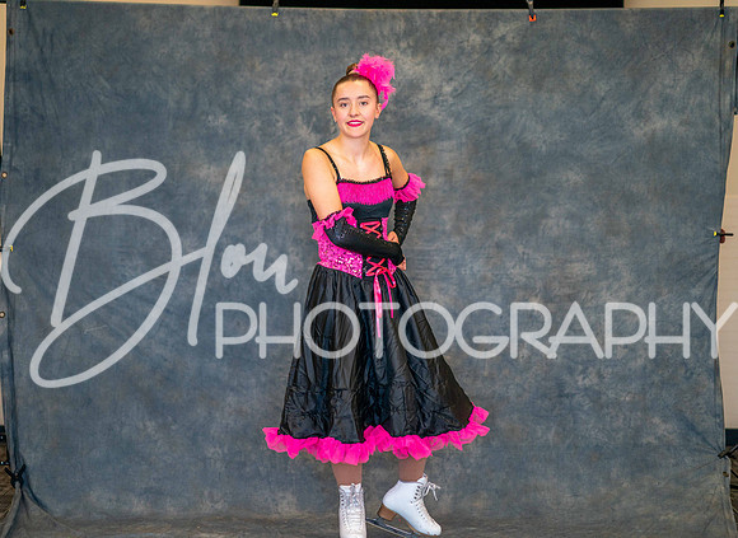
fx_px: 1985
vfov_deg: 15.4
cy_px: 258
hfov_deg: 21.1
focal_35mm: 94
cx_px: 318
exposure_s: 1/250
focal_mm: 85
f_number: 1.4
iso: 500
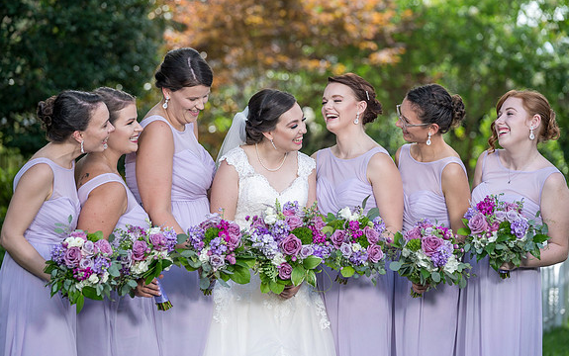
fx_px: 2436
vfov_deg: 8.4
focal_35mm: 157
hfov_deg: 13.3
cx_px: 286
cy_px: 190
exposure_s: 1/200
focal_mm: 151
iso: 100
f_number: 4
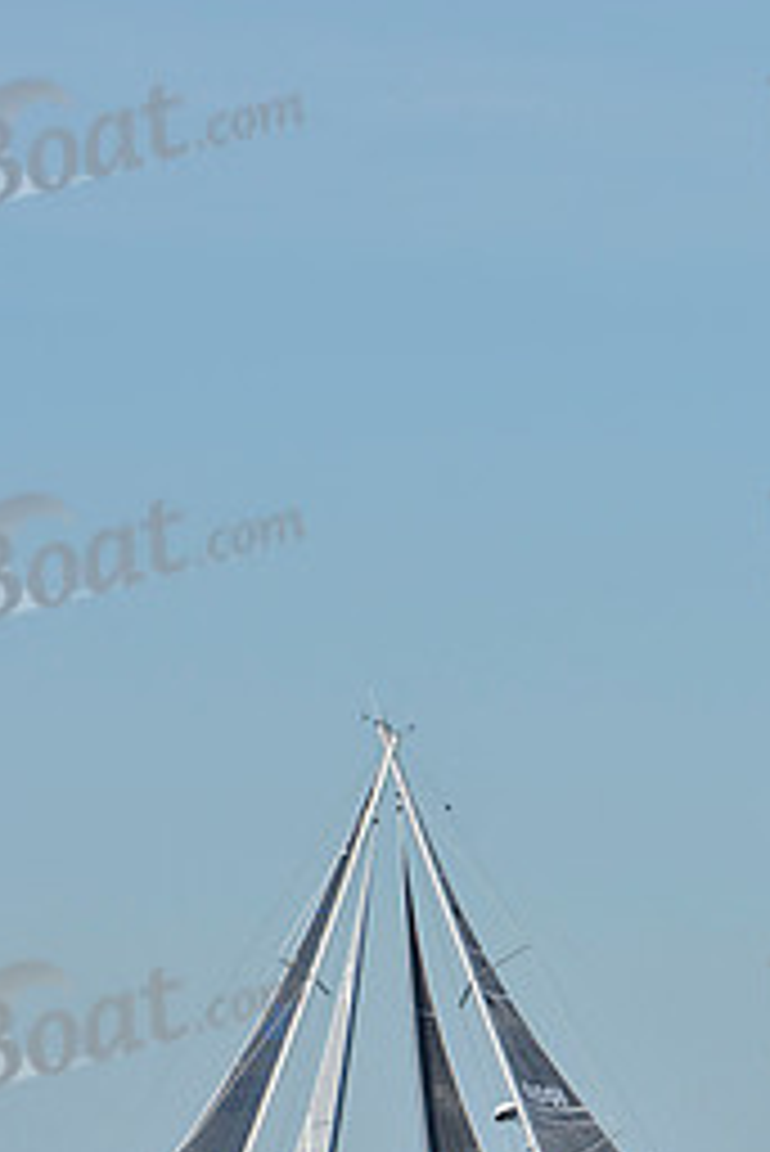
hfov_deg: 3.2
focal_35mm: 431
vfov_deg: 4.8
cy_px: 760
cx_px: 538
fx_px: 13808
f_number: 8
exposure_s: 1/1250
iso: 280
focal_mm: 190
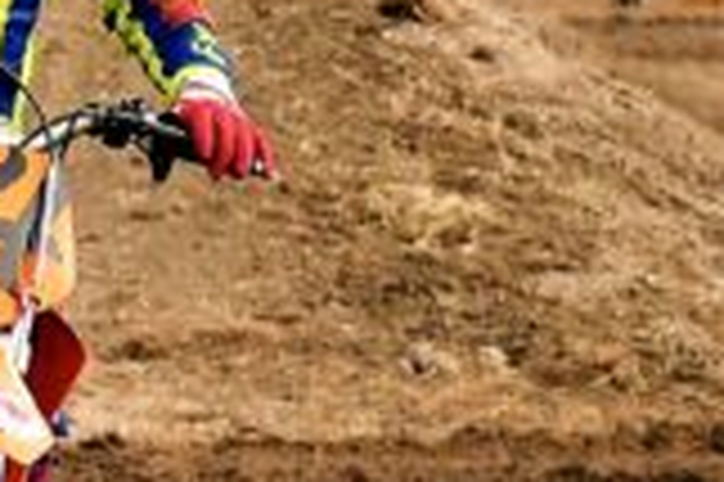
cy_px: 302
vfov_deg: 3.1
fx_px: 9000
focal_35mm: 448
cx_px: -445
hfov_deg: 4.6
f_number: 5.3
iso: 450
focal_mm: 80
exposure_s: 1/1000
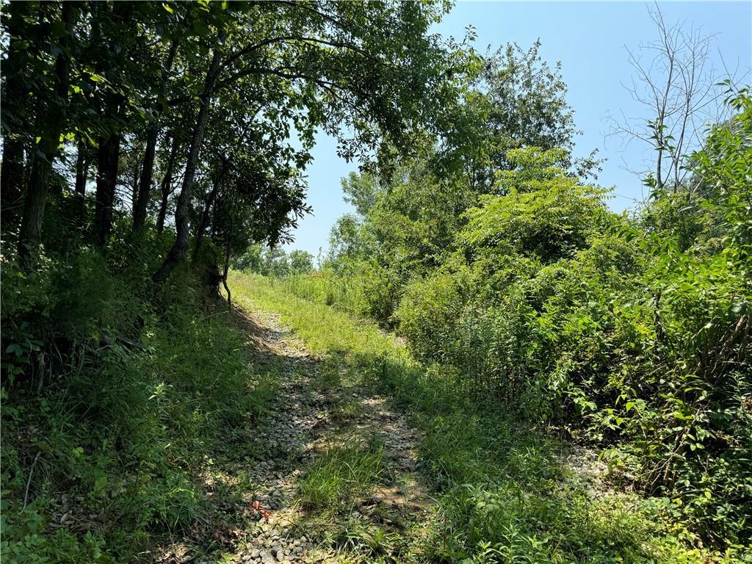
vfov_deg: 56.8
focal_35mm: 24
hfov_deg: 71.6
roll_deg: -0.5
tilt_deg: +2.2
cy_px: 282
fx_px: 521
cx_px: 376
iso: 80
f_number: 1.78
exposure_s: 1/1818
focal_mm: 6.76
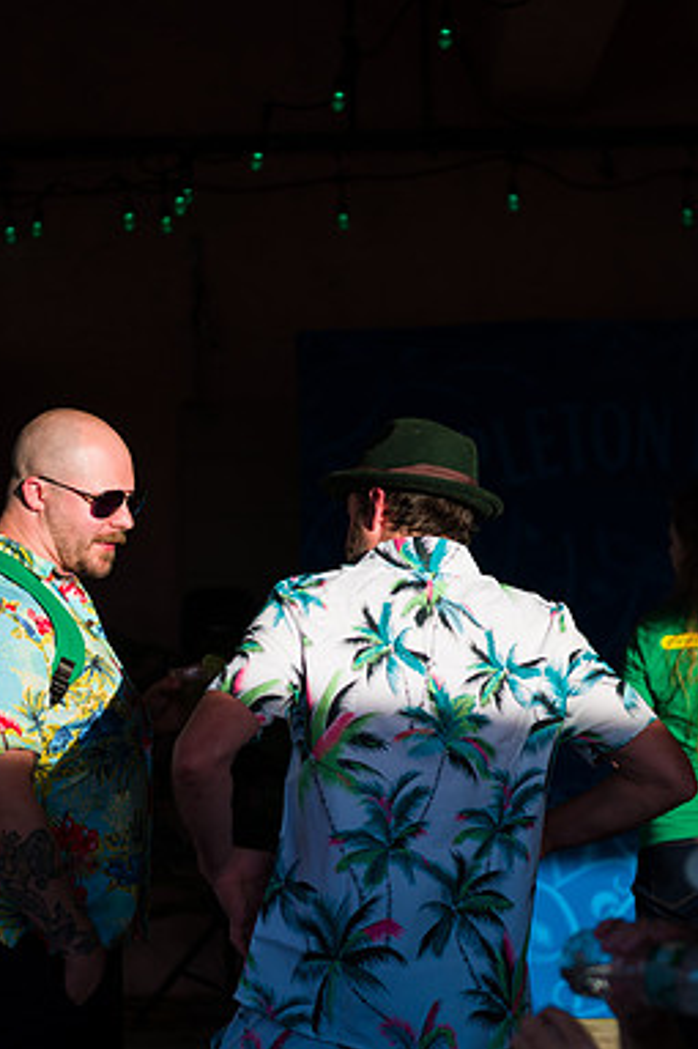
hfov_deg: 12.9
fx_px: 3085
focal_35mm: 106
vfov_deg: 19.3
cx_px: 356
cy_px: 526
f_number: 3.2
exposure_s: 1/800
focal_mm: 70
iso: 100
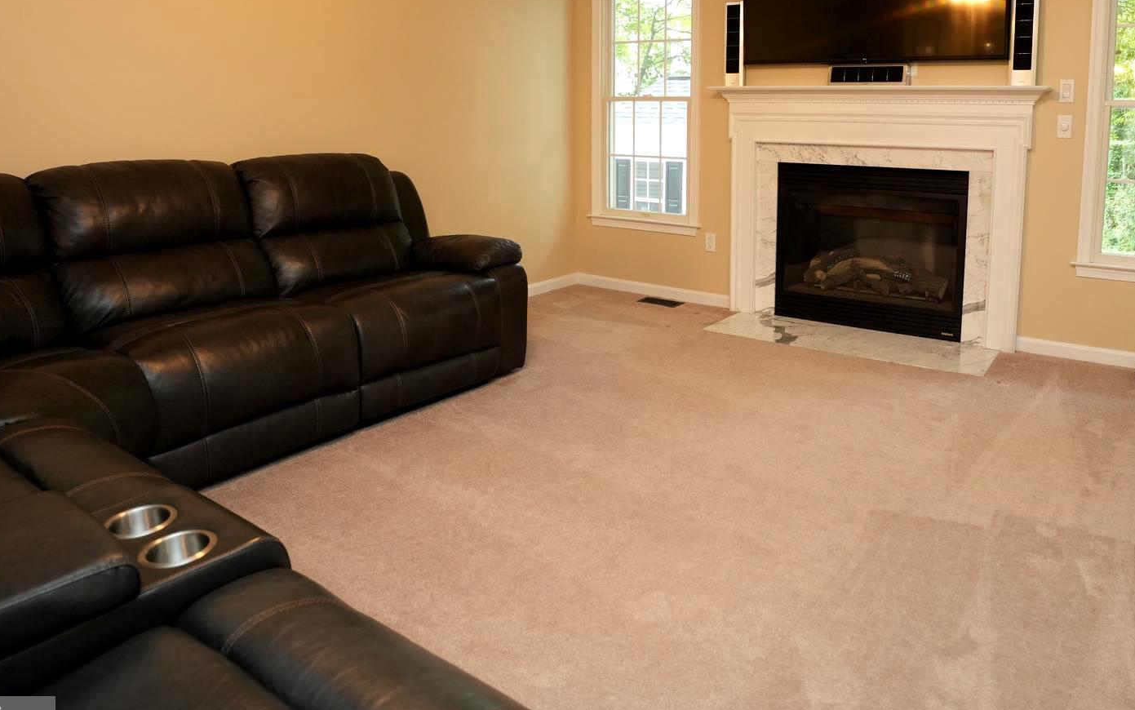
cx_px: 710
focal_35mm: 24
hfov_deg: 73.5
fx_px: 743
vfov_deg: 49.5
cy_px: 199
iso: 2000
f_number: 3.5
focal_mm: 16
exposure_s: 1/60
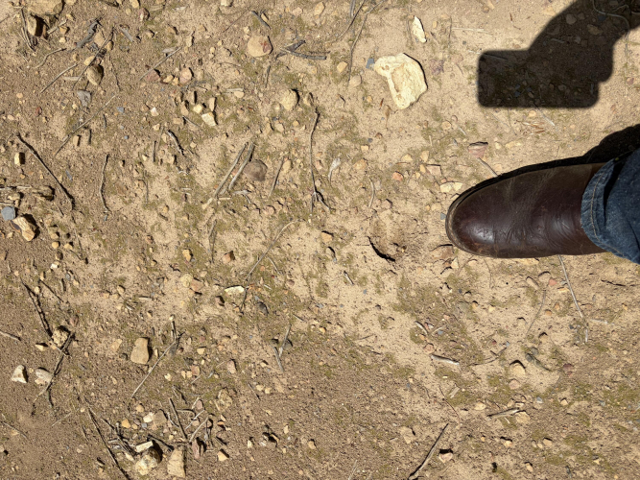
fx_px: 481
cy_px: 240
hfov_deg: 67.3
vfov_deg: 53.0
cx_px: 320
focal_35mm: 26
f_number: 1.6
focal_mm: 5.96
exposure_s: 1/7813
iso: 50
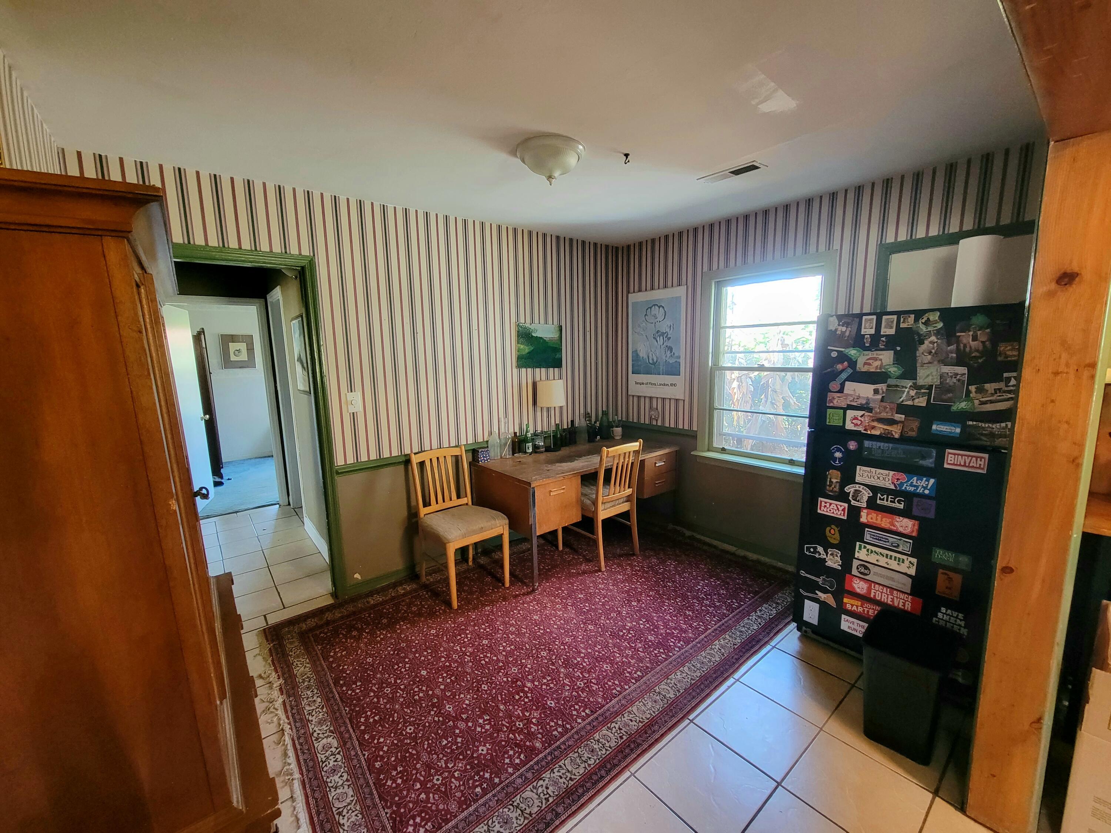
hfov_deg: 106.2
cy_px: 416
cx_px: 556
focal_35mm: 13
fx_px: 417
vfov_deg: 89.9
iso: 500
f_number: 2.2
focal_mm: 2.2
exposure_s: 1/30
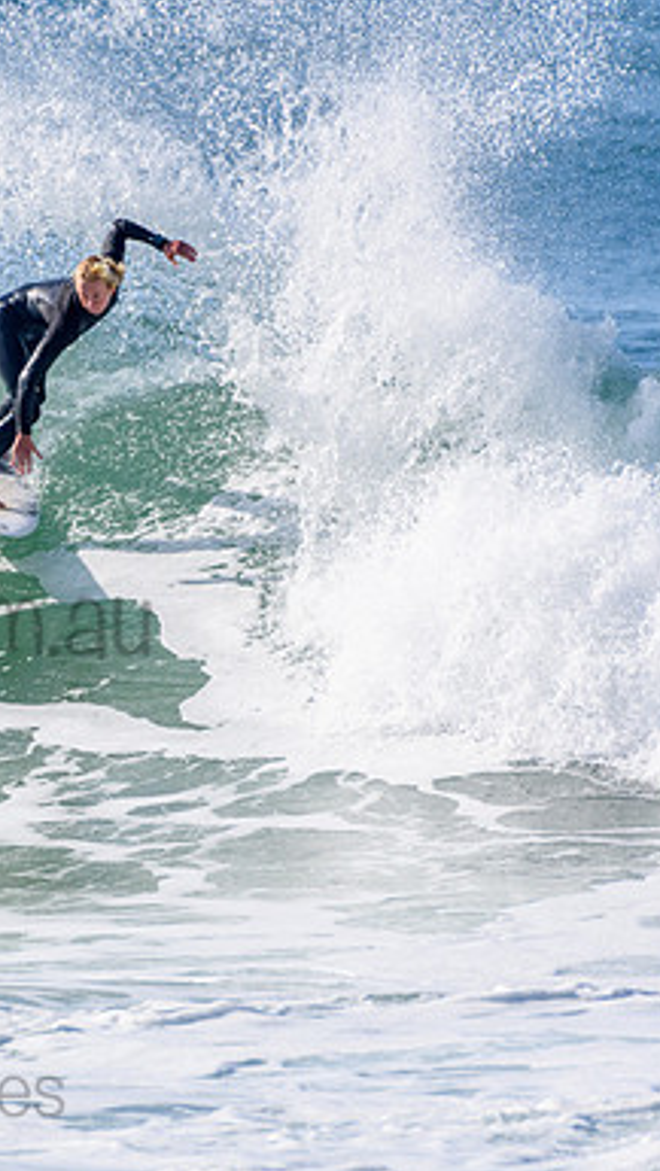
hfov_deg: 1.0
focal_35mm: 1184
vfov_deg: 1.8
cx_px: -170
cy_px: 586
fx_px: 36780
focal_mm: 500
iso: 280
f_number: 5.6
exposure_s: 1/2000
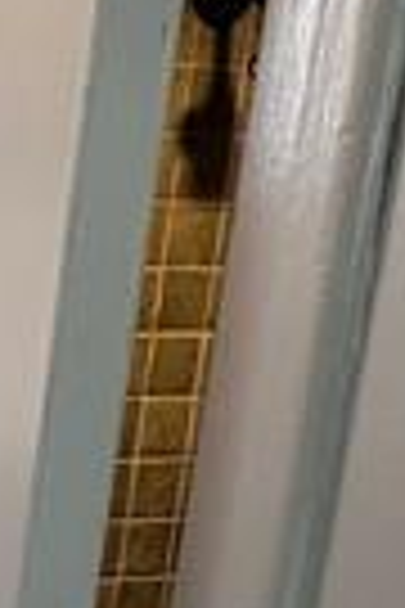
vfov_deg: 23.6
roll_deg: -1.4
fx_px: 1401
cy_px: 590
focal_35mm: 83
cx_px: -594
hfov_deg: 12.5
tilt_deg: -13.3
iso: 250
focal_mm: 2.22
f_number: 2.2
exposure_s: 1/60
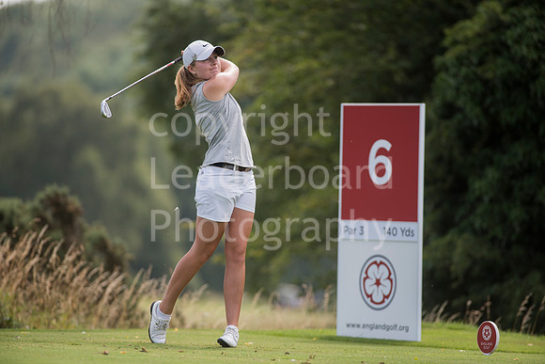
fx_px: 4543
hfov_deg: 6.9
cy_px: 182
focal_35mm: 300
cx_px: 272
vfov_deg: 4.6
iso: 400
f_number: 4
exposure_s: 1/2500
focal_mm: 300
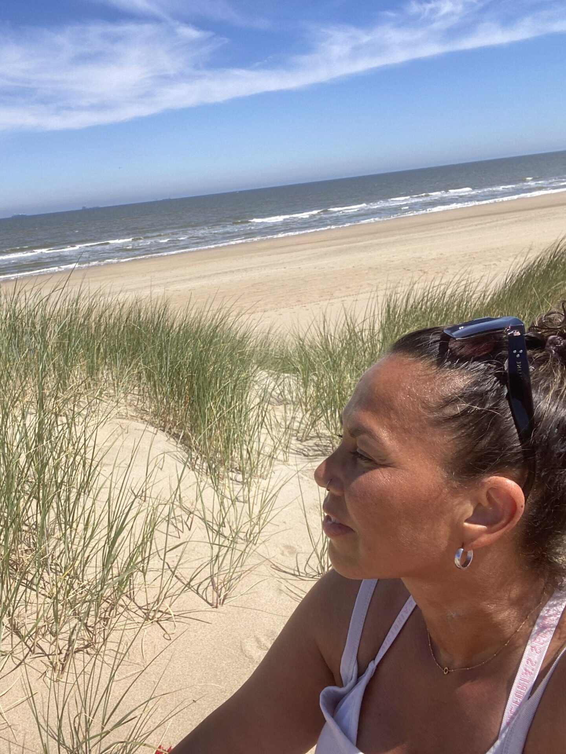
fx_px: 501
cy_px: 377
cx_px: 283
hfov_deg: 58.9
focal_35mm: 23
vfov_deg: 73.9
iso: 25
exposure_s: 1/1018
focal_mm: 2.71
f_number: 2.2
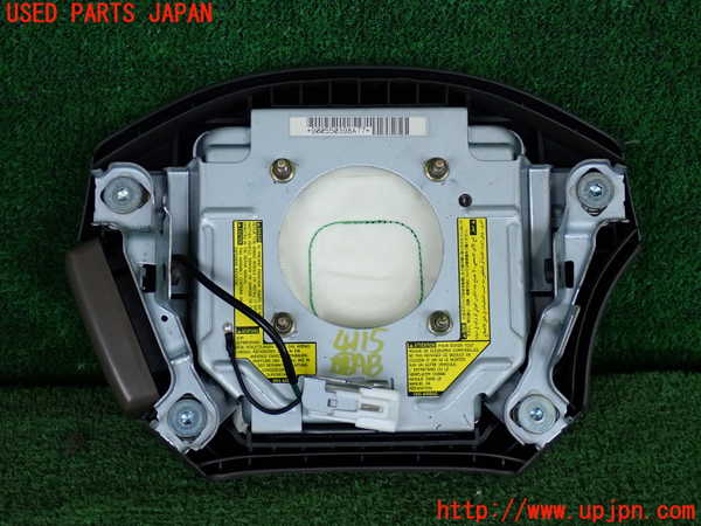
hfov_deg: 29.0
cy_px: 263
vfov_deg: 21.9
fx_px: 1357
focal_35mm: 67
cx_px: 350
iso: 320
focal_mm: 11.88
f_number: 3.8
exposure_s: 1/125
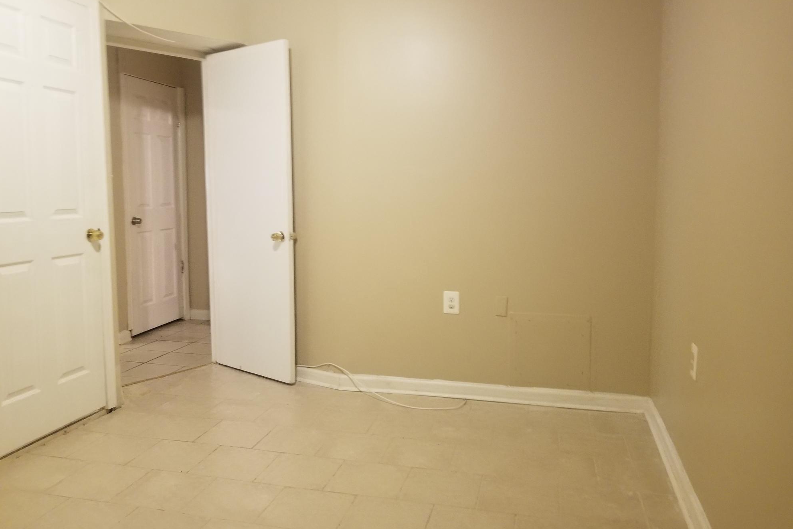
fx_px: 617
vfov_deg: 46.4
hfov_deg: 65.5
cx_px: 403
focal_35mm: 28
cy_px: 273
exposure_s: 1/15
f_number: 1.7
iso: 250
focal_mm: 4.25
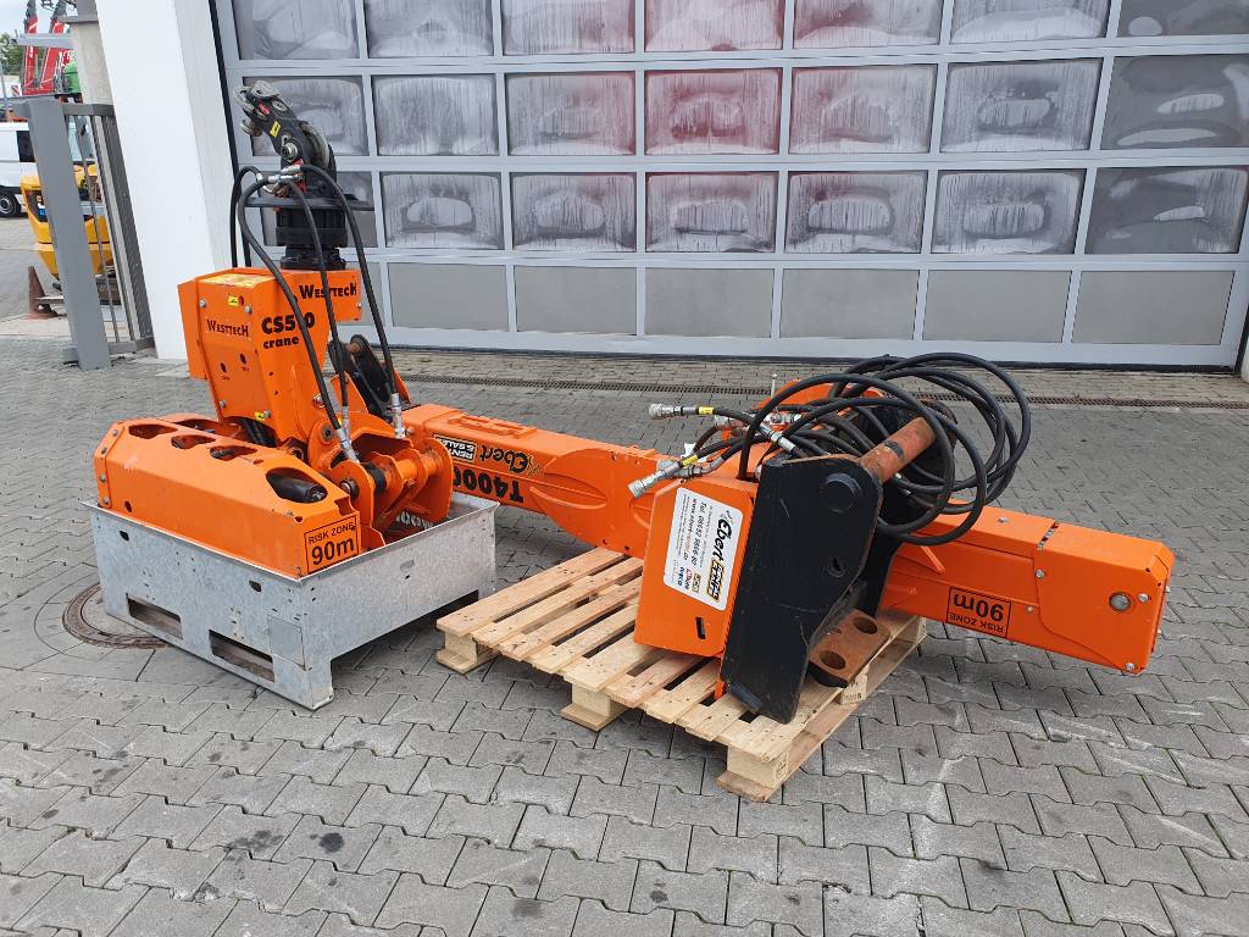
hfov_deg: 67.3
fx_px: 938
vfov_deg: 53.1
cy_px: 468
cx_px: 624
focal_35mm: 26
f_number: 2.4
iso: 50
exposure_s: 1/676
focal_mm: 4.32
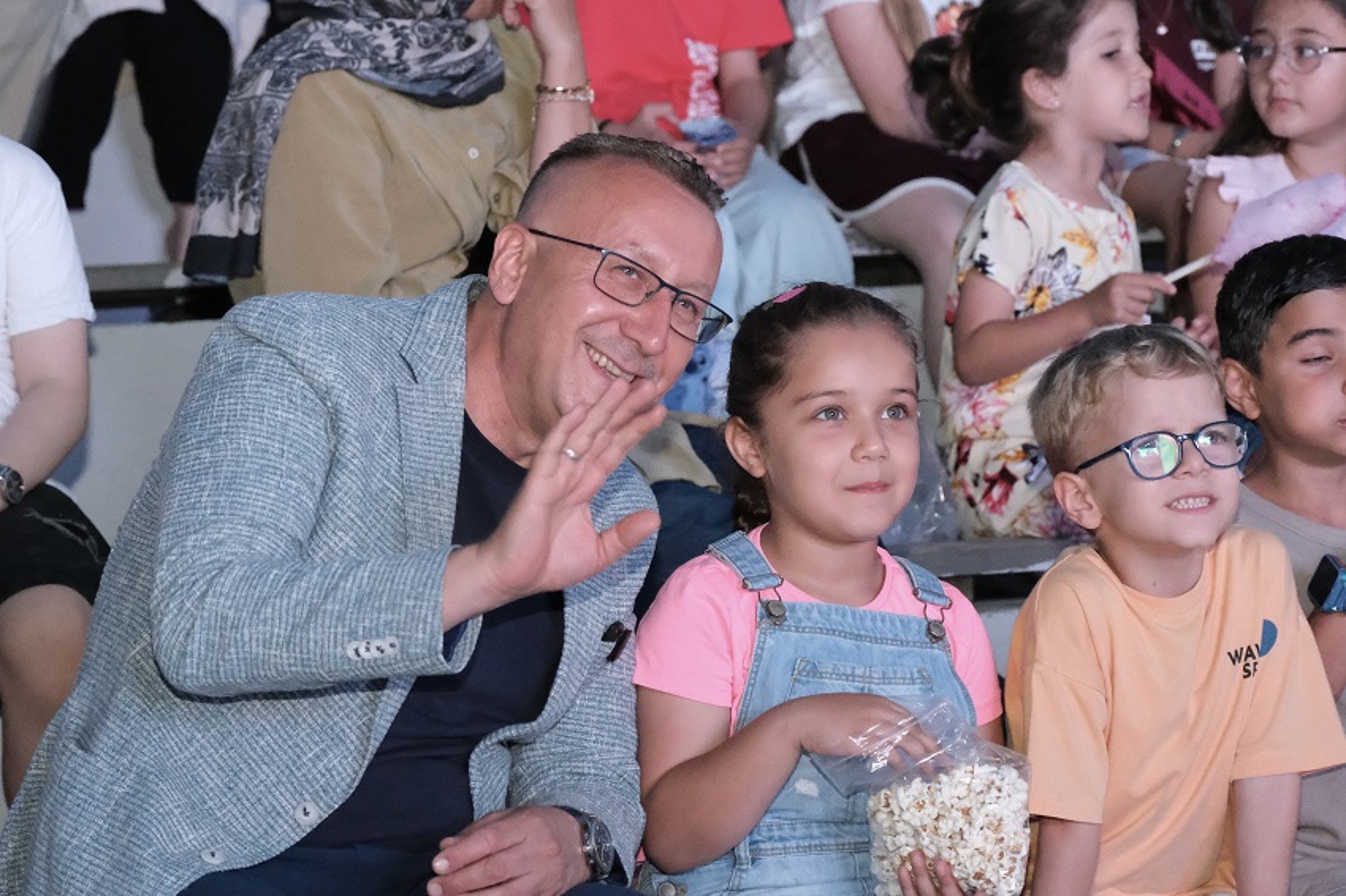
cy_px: 448
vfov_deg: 12.6
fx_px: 4074
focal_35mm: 109
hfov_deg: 18.8
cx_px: 673
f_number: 4
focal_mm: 72.7
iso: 12800
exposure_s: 1/75
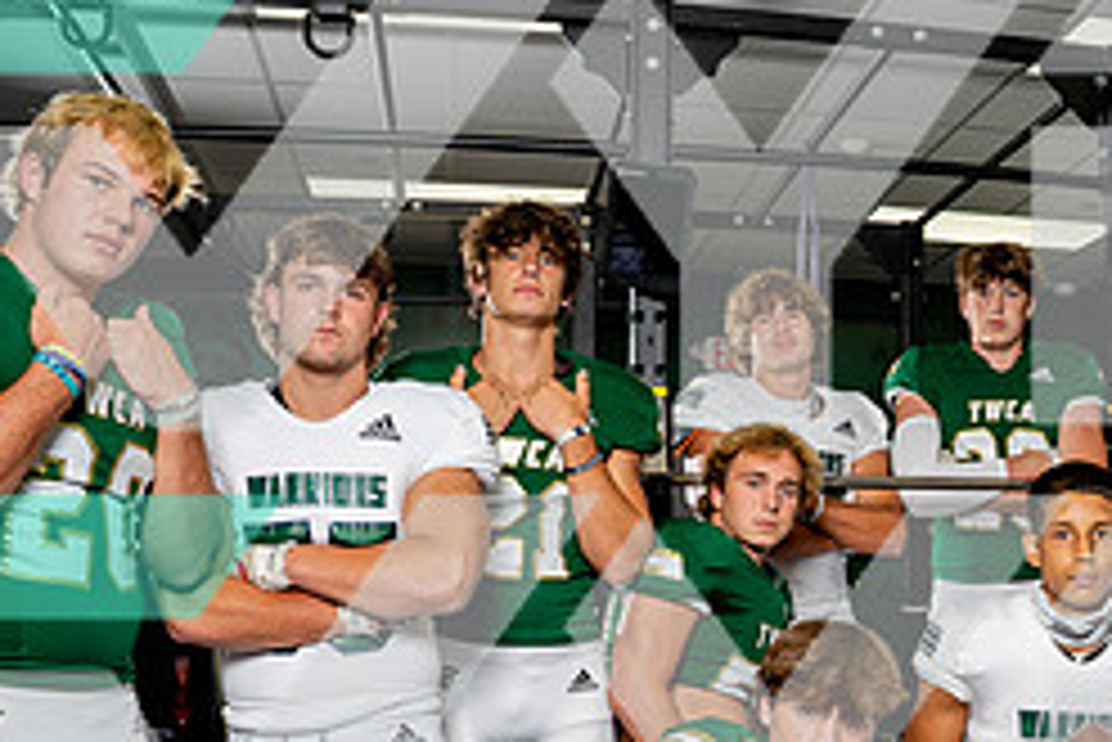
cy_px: 724
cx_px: 956
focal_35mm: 50
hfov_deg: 37.5
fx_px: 1545
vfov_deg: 25.8
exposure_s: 1/250
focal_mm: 20
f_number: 8
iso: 500
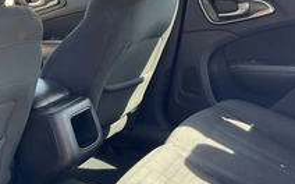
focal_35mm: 58
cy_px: 106
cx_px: 68
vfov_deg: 22.3
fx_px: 466
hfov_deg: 34.3
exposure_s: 1/122
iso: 50
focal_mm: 3
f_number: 1.8
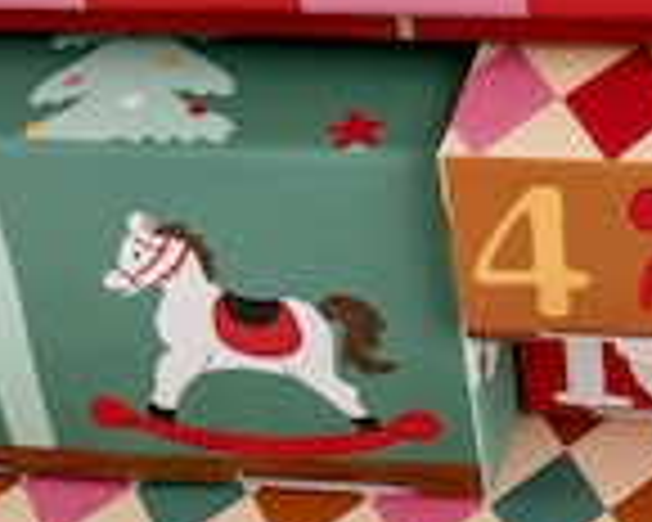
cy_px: 686
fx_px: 2991
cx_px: 800
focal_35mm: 155
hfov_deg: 12.1
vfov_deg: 9.8
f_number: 10
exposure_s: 1/10
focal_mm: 24
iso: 100
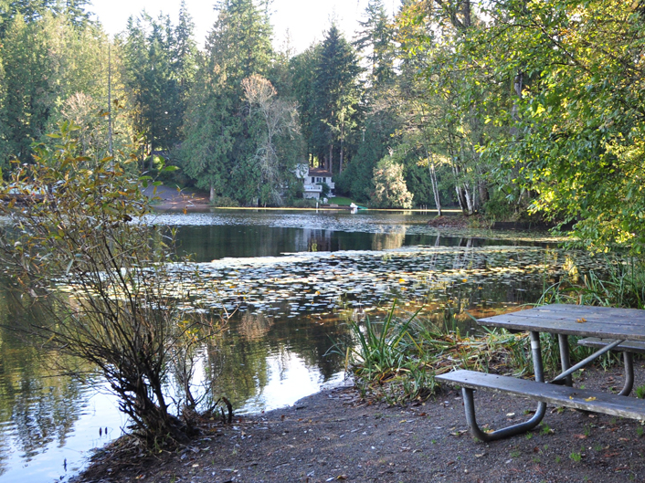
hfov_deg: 46.6
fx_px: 745
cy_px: 231
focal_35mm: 40
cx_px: 381
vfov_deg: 35.9
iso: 400
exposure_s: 1/80
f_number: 8
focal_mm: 22
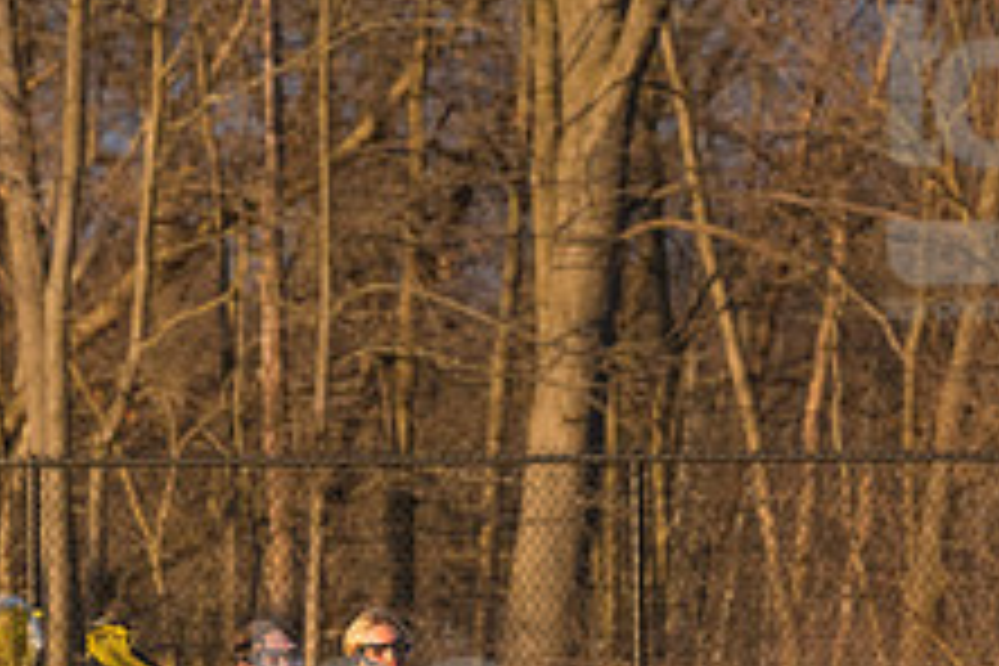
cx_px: 387
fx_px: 21754
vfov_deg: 1.8
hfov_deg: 2.6
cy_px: 783
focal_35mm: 784
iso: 800
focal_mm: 200
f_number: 5.6
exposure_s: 1/1600
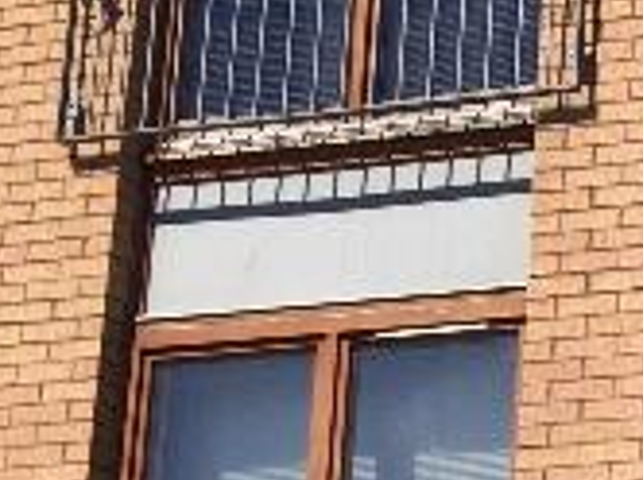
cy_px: 751
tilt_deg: +12.1
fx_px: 2597
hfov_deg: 11.7
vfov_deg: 10.2
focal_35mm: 140
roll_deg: +0.7
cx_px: 1515
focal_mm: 4.15
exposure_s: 1/2415
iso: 32
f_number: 2.2
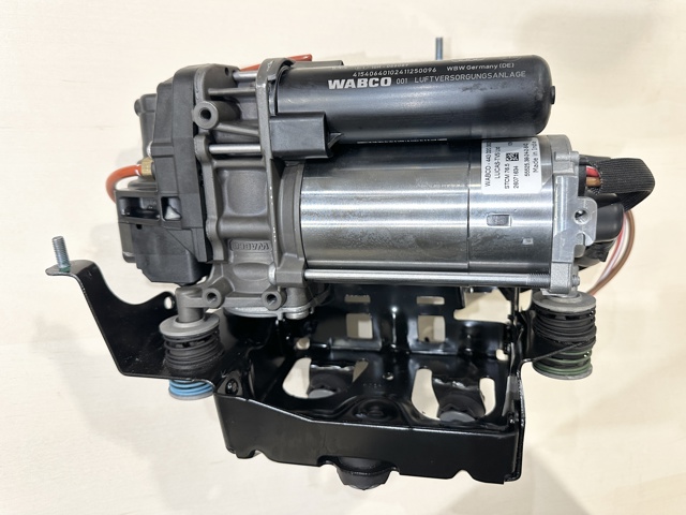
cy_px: 258
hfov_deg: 71.6
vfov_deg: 56.8
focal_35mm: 24
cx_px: 343
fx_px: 476
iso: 250
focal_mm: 6.86
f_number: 1.78
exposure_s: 1/50
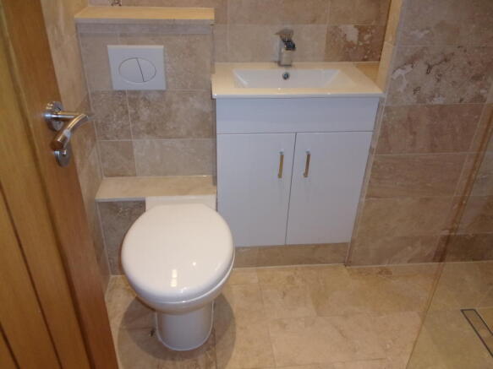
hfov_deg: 63.5
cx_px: 246
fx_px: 399
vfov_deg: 49.7
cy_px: 184
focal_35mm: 28
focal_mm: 5.1
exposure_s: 1/34
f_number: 3.9
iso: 200
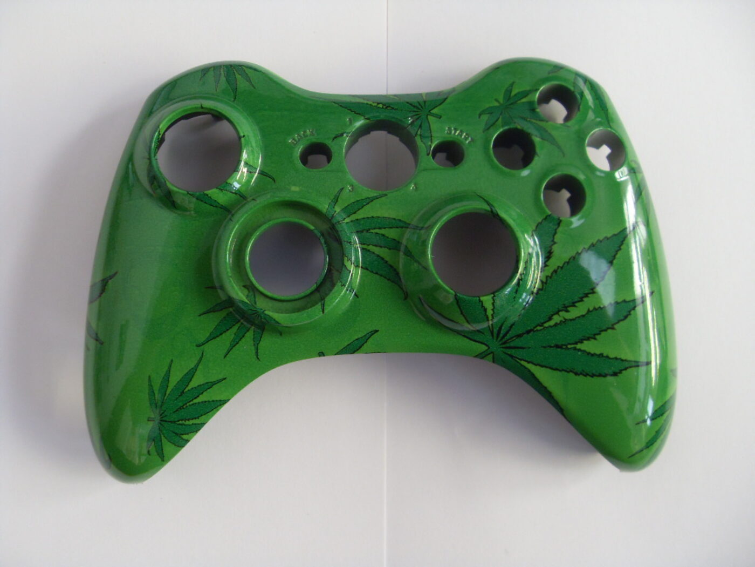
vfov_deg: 40.7
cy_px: 284
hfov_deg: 52.6
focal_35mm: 35
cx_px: 378
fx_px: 763
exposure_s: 1/30
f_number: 2.8
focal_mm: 6.3
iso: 200
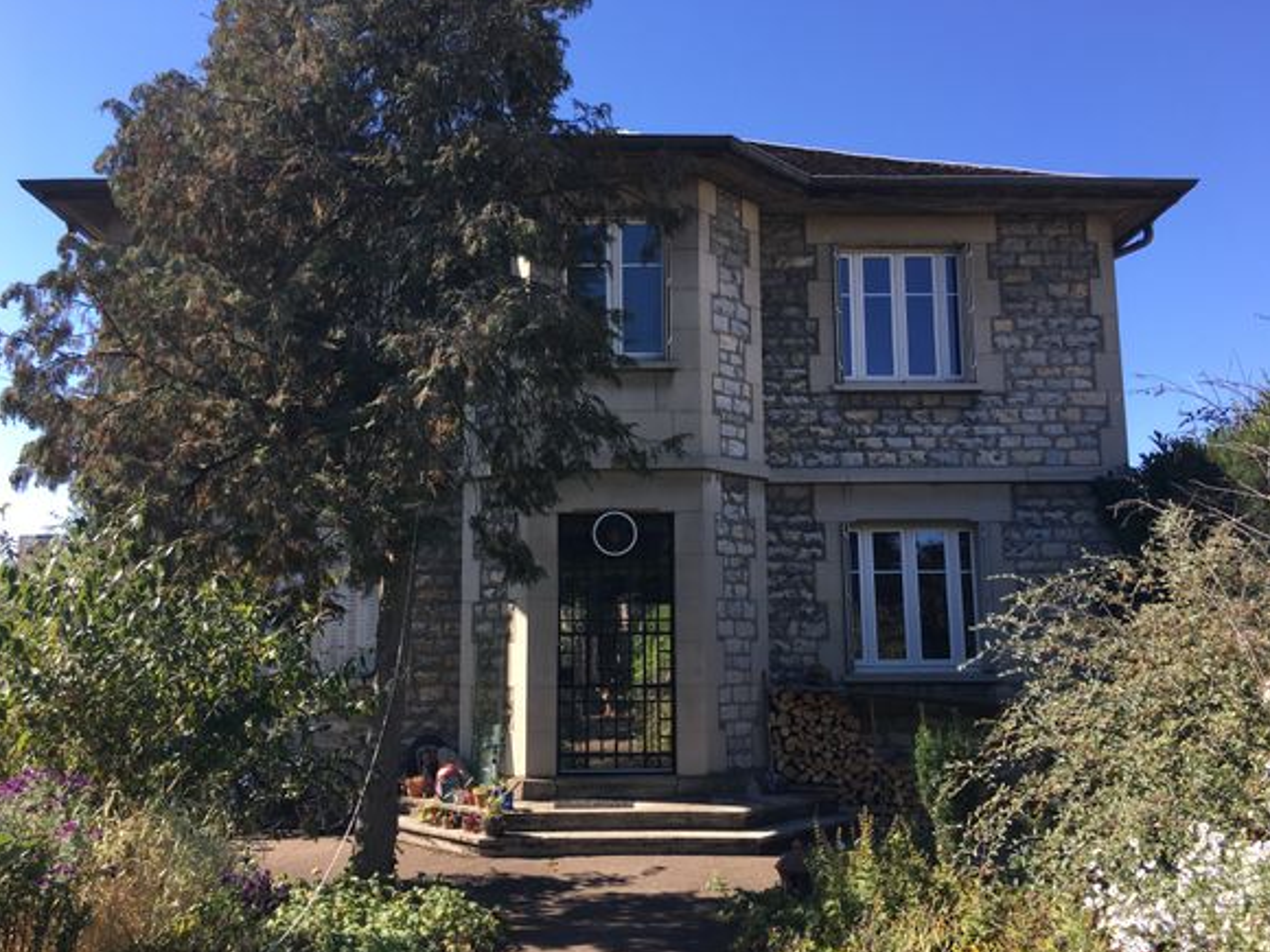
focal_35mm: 30
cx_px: 620
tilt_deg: +9.2
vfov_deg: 46.8
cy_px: 473
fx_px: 1101
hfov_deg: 60.0
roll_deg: +0.8
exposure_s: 1/527
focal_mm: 4.15
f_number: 2.2
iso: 25
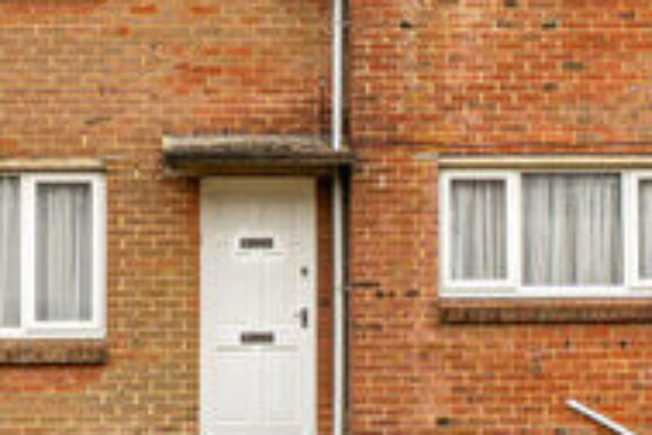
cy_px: 129
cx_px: 266
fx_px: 1811
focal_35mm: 100
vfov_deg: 13.7
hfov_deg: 20.4
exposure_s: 1/250
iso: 400
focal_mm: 18
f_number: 8
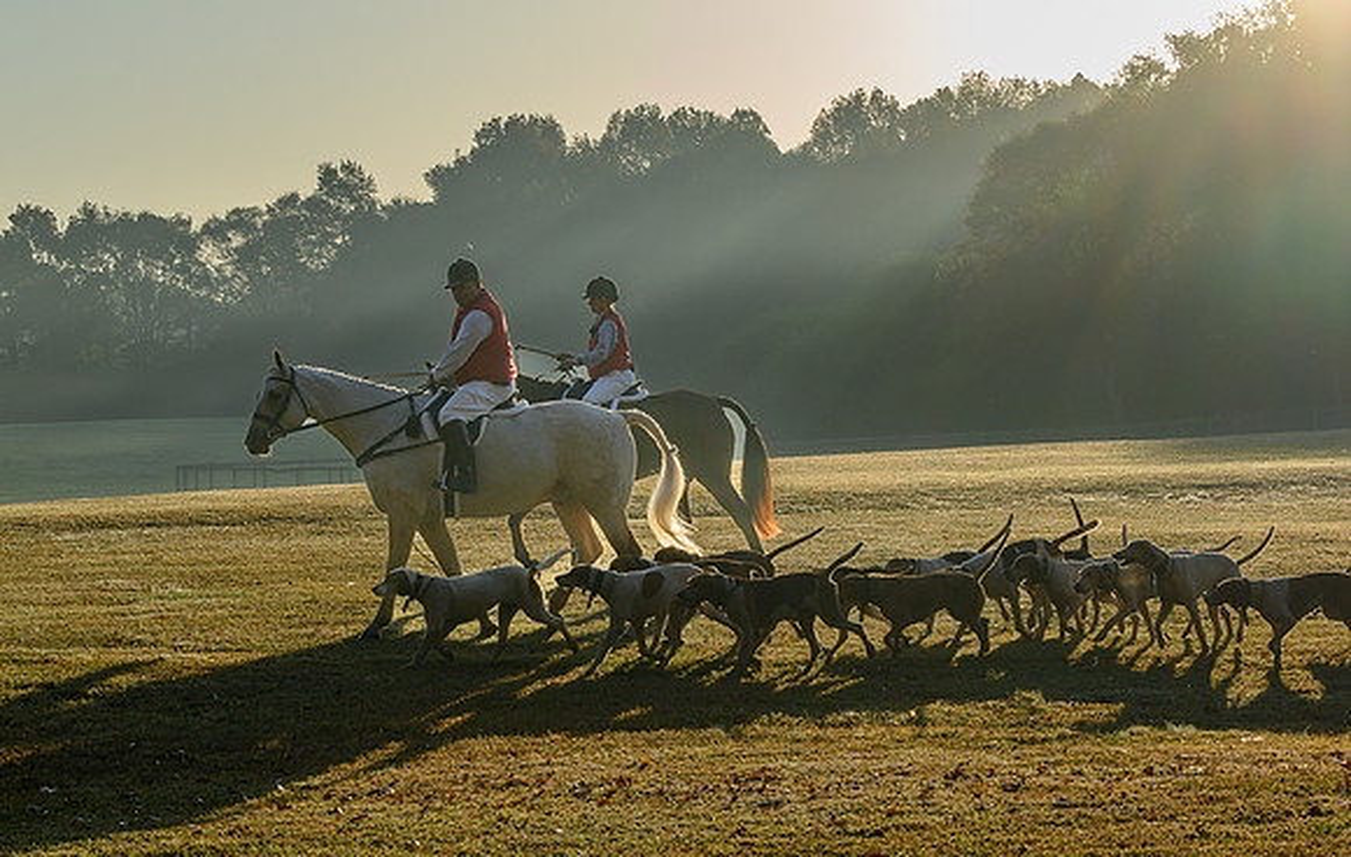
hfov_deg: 19.3
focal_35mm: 107
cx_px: 807
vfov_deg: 12.3
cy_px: 635
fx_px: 3966
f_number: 8
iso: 200
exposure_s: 1/500
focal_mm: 50
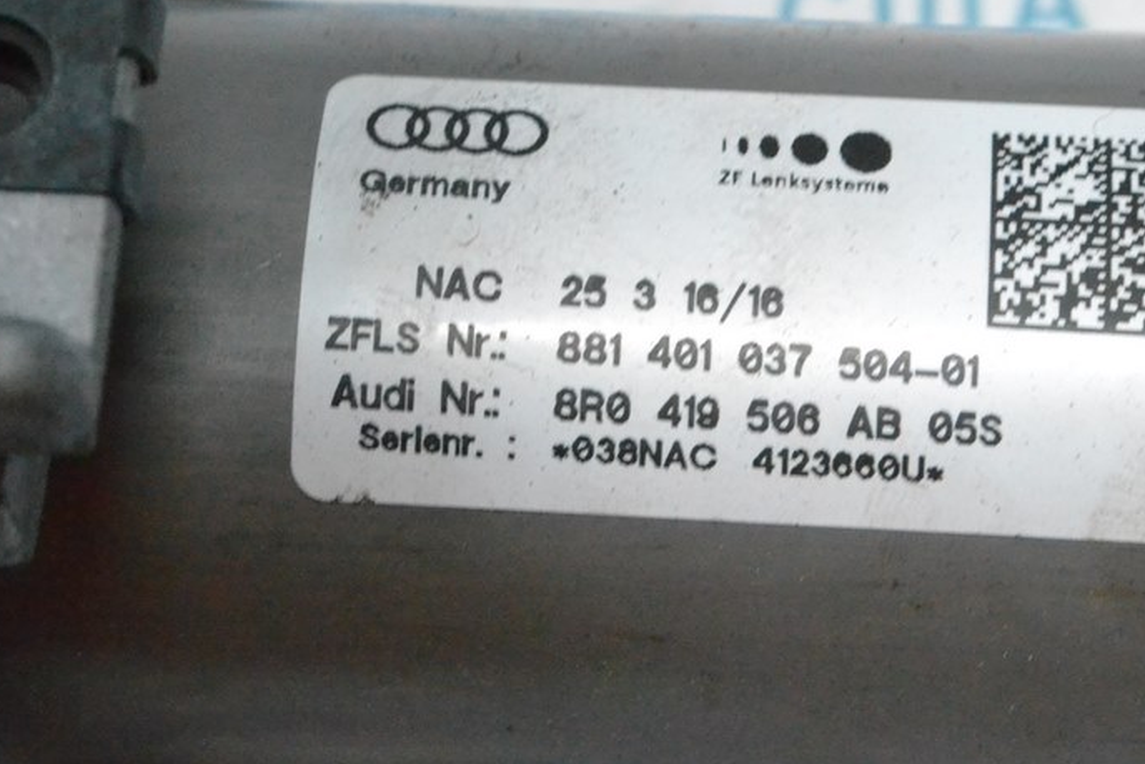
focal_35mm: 123
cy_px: 297
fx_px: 3905
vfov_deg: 11.2
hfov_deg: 16.7
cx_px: 722
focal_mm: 55
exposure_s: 1/100
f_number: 13
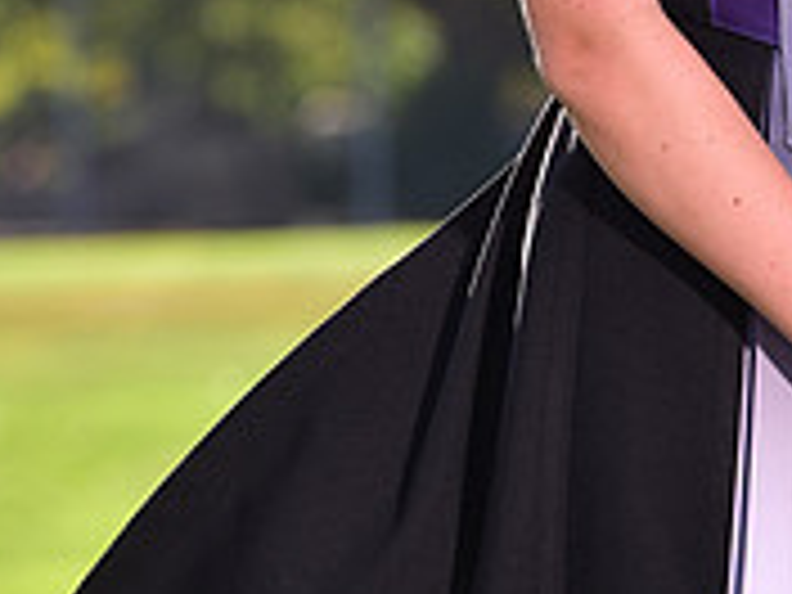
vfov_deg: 2.8
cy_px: -342
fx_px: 11989
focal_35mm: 524
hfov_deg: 3.8
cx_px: 776
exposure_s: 1/200
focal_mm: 165
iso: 100
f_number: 5.6
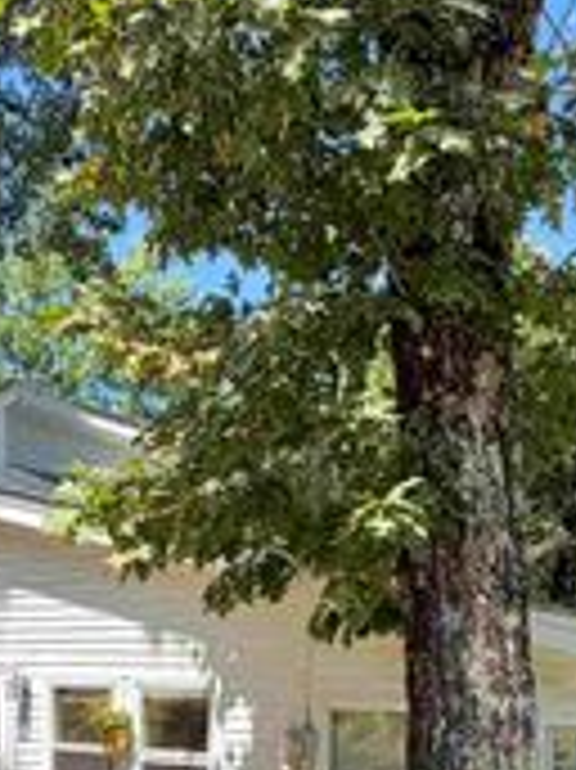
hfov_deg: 35.1
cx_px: 261
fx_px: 911
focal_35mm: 41
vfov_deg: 41.7
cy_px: 709
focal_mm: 2.2
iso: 40
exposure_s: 1/590
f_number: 2.2
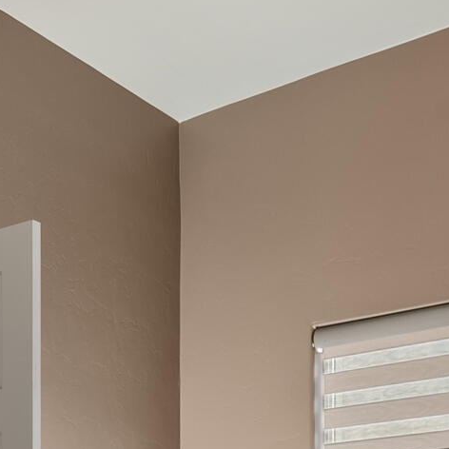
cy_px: 586
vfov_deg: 21.6
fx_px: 1057
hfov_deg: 22.7
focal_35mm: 72
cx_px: -41
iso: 200
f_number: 8
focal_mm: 16
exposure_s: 1/1.25
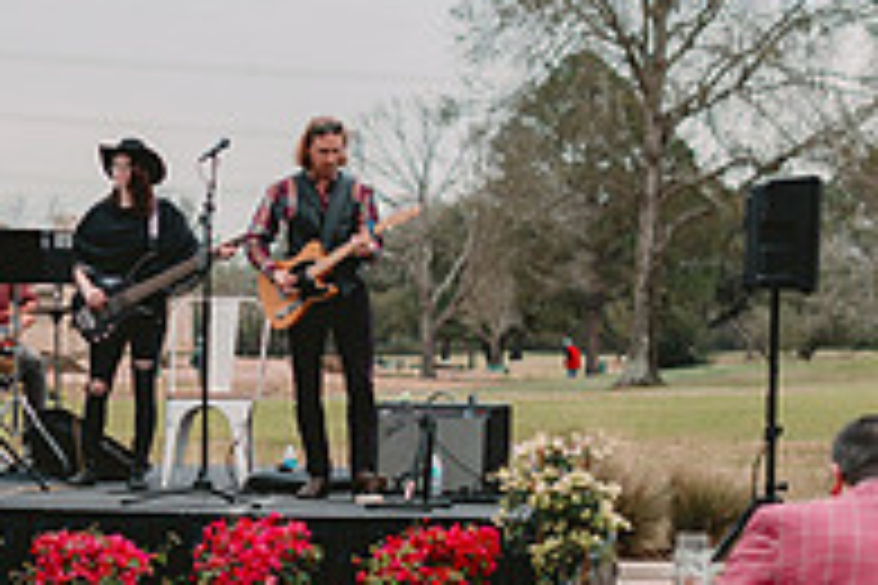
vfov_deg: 9.2
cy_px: 441
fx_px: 3634
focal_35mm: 149
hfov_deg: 13.4
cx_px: -185
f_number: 2.8
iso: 160
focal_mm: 50
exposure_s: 1/1000
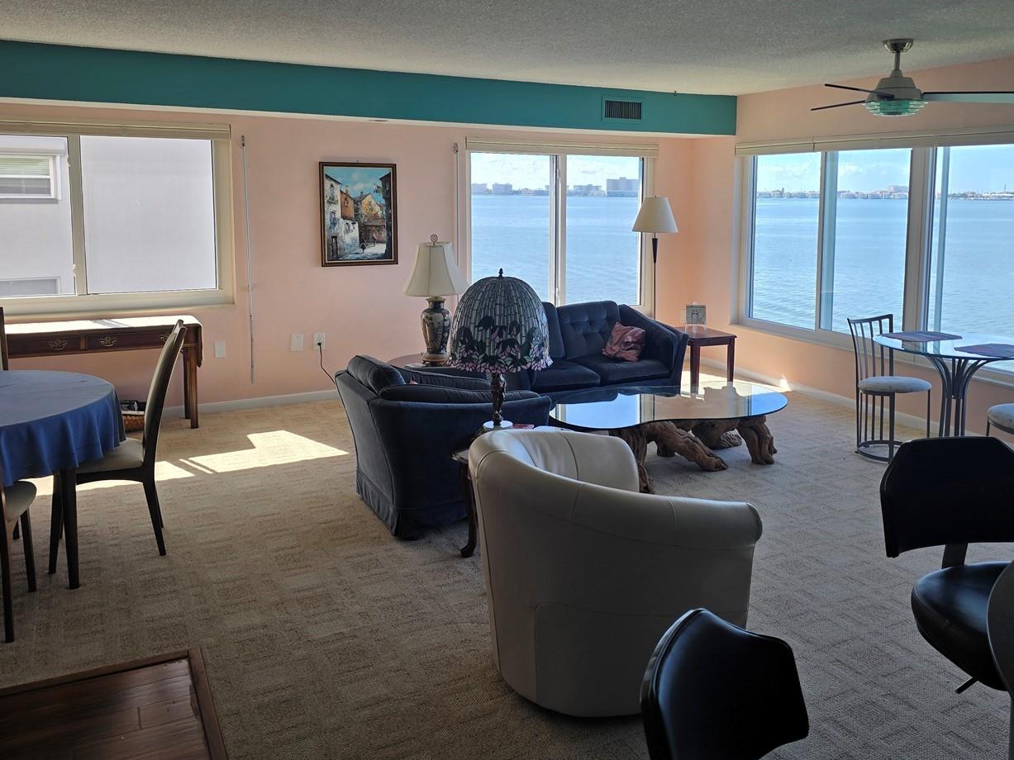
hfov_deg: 59.7
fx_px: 879
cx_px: 582
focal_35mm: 30
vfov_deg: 46.5
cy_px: 300
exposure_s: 1/180
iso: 16
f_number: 1.7
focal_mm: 6.3
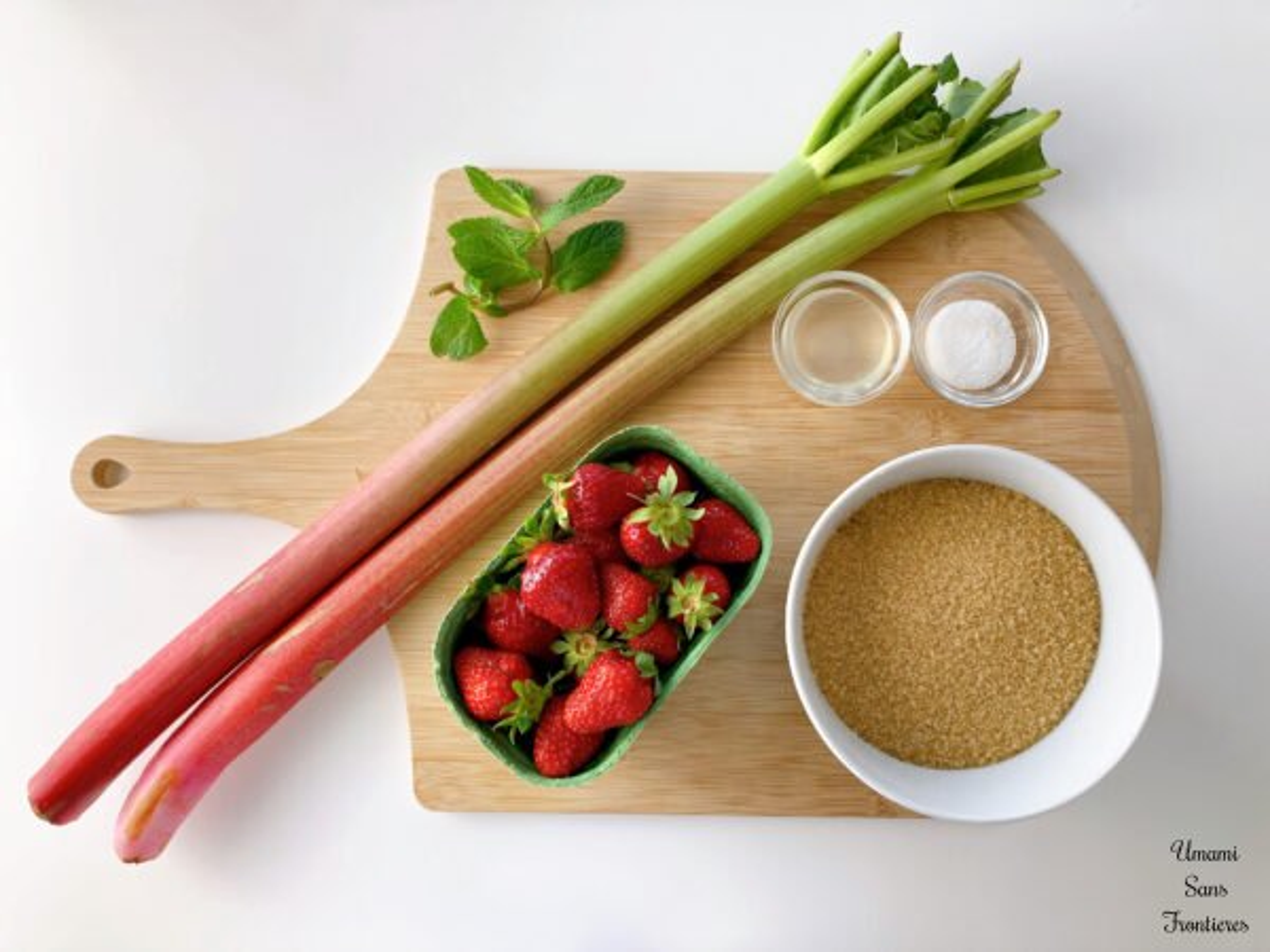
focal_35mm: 28
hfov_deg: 63.4
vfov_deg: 49.7
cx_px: 635
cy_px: 476
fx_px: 1027
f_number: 1.8
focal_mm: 3.99
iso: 50
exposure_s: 1/50
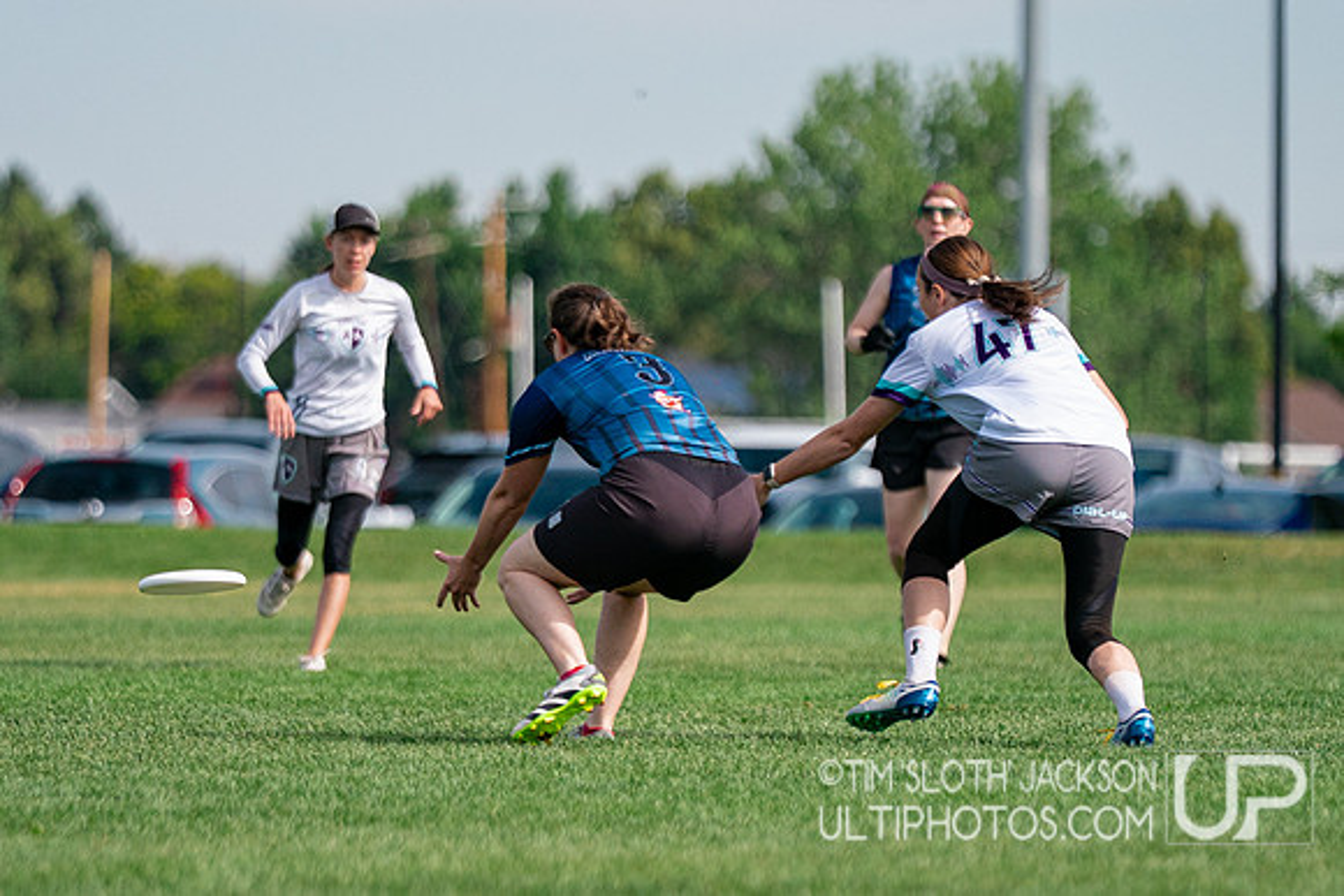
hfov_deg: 5.3
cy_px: 592
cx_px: 687
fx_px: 14537
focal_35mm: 389
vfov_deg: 3.5
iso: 500
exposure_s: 1/8000
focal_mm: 200
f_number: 2.8
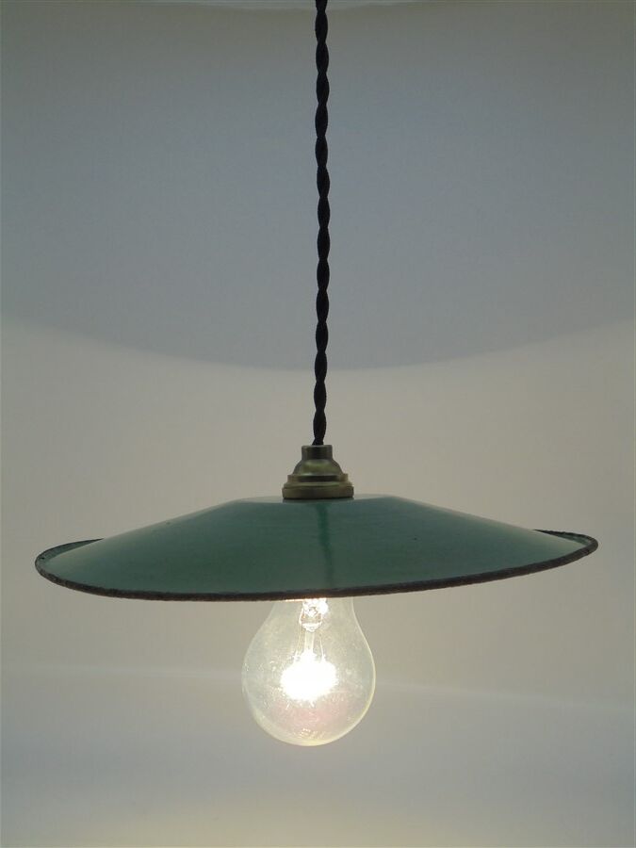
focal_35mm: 43
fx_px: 1053
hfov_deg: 33.6
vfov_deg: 43.9
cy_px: 424
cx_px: 318
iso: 100
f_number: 4.5
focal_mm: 7.8
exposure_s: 1/200
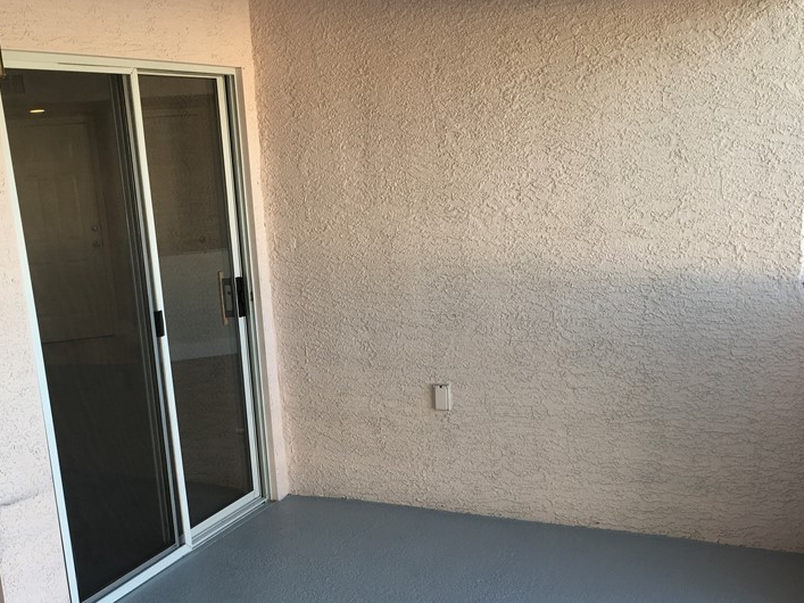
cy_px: 420
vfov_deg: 33.9
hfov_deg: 44.4
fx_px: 975
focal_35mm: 42
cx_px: 298
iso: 25
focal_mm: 4.15
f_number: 2.2
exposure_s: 1/120
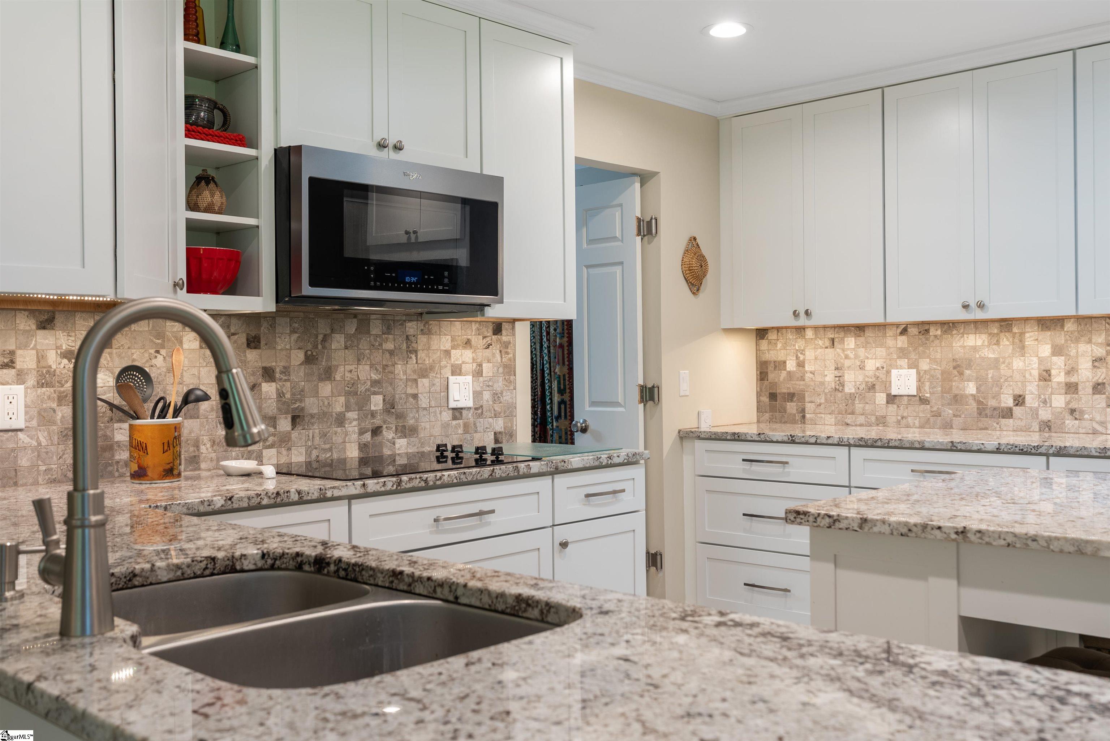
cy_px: 370
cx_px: 555
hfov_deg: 54.4
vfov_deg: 37.9
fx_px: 1080
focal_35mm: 35
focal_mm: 35
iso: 200
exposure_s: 1/2
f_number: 8
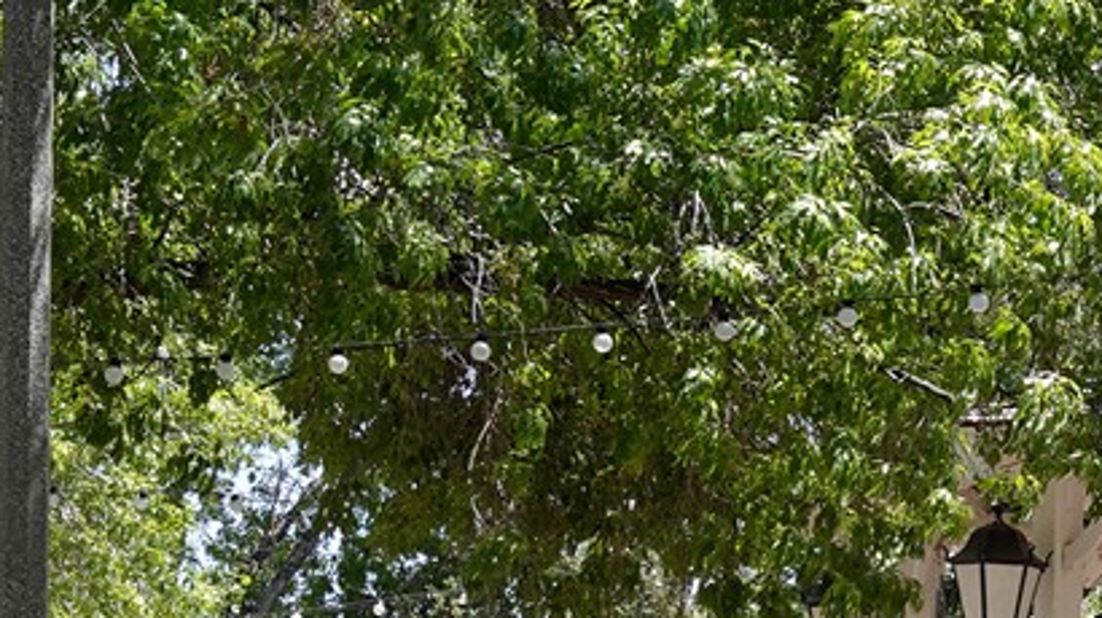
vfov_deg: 6.7
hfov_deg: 11.1
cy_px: 750
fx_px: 5227
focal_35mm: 179
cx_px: 2086
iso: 100
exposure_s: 1/160
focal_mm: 35
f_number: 6.3
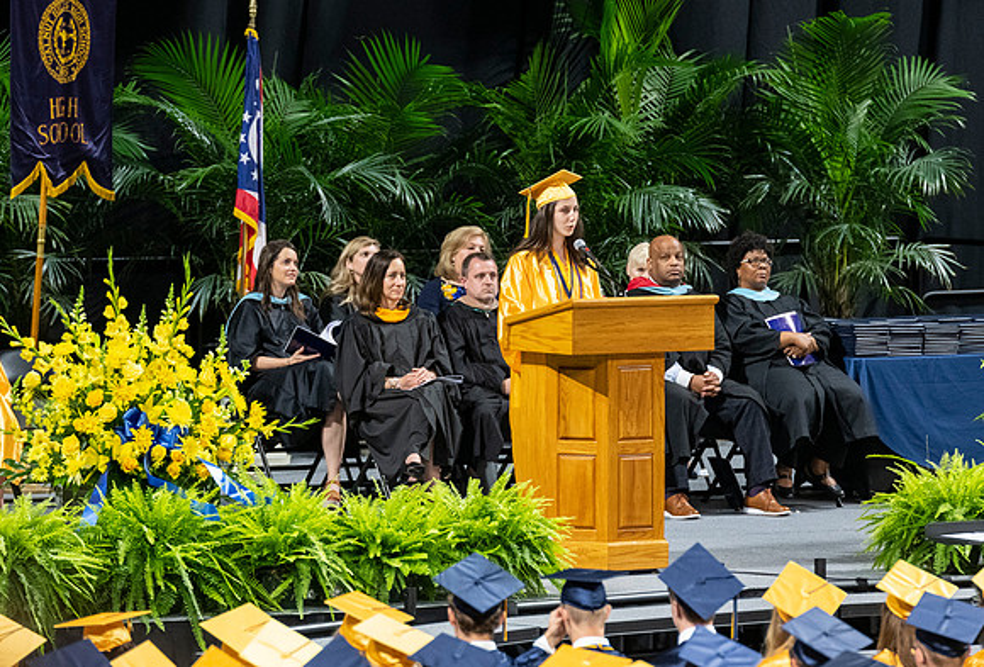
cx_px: 402
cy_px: 313
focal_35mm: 293
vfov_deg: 4.7
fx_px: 8061
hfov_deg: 7.0
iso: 2000
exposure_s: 1/200
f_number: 4.5
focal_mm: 200
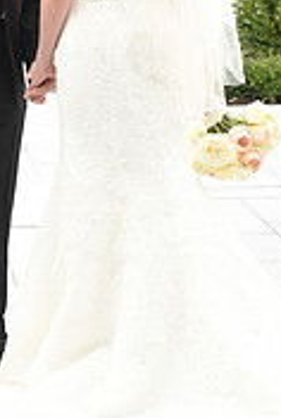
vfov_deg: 11.3
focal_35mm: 181
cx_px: 168
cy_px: 128
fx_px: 2111
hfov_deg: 7.6
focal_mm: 55
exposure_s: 1/160
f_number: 9
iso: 1000
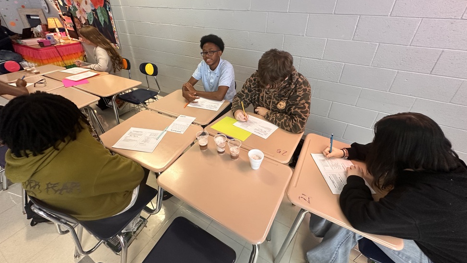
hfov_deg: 99.3
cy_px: 115
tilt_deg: -30.2
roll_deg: -0.3
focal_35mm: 16
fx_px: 198
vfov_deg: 66.8
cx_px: 227
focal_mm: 2.22
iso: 250
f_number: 2.2
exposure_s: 1/60
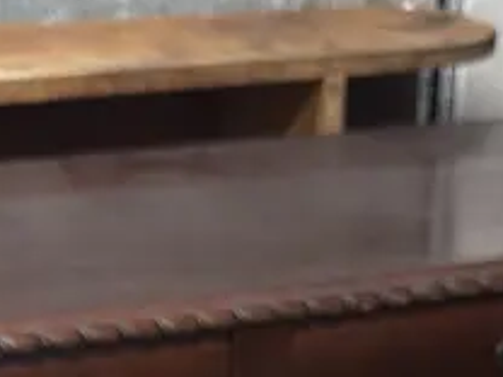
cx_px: 242
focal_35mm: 118
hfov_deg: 16.7
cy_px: 880
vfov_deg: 10.8
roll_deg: -1.9
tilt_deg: -34.5
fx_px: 1715
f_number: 1.78
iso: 160
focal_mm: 6.86
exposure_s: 1/100
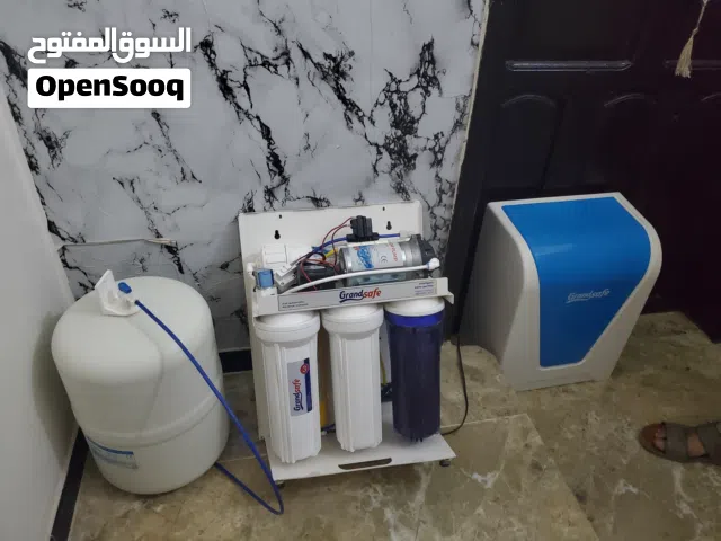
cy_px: 270
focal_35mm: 26
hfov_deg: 67.3
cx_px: 360
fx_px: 542
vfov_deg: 53.1
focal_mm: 4.3
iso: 800
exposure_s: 1/33
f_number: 1.5
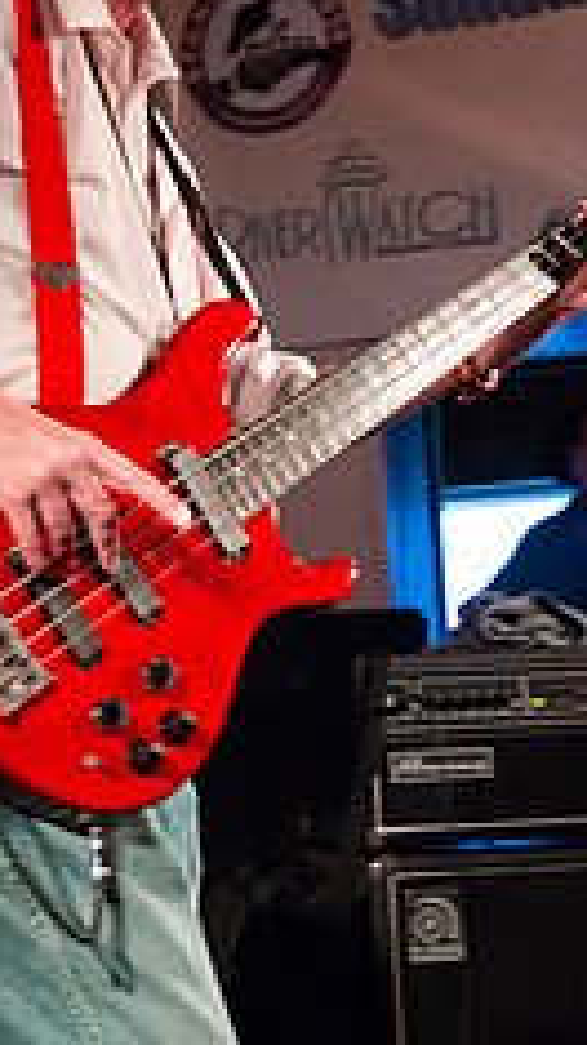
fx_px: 2548
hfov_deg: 13.1
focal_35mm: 92
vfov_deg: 23.1
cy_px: 623
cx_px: 127
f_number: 6.3
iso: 6400
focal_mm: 46
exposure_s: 1/80
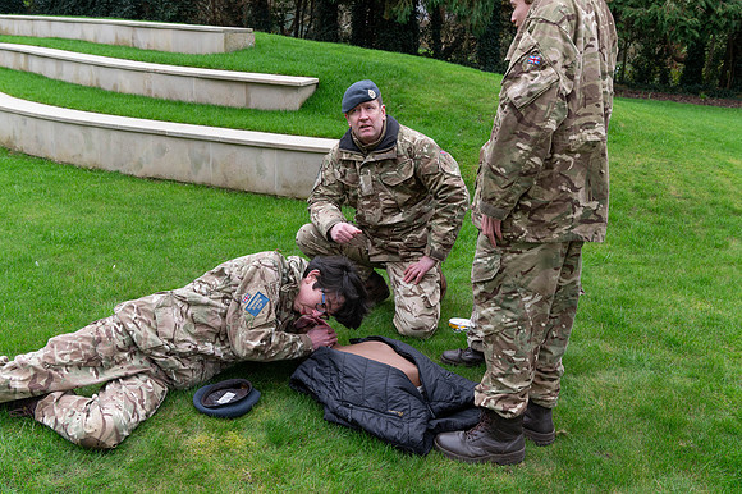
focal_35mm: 34
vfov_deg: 38.8
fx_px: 700
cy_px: 247
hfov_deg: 55.8
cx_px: 371
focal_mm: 34
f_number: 8
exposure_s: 1/250
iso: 320
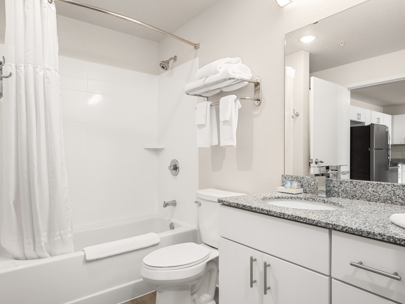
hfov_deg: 74.9
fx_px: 264
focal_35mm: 23
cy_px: 153
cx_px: 216
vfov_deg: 59.9
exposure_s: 1/5
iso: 400
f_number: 11
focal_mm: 20.5
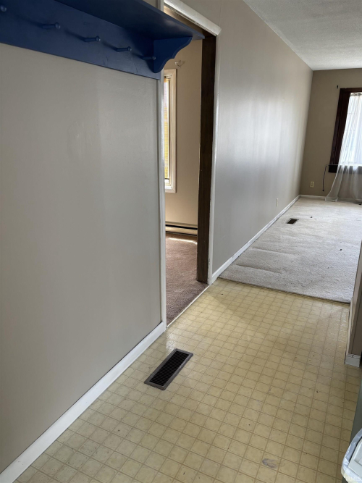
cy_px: 242
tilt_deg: -16.5
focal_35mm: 26
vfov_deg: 67.3
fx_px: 363
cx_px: 181
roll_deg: -0.6
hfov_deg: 53.0
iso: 125
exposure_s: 1/77
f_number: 1.6
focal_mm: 5.96
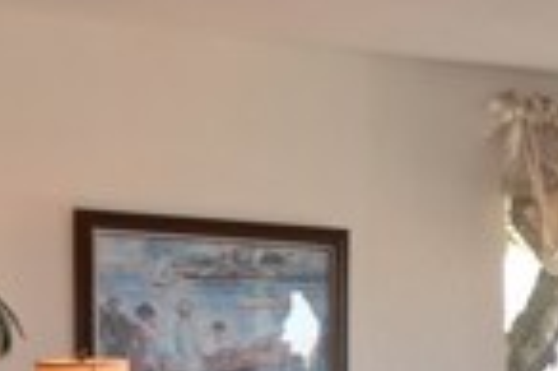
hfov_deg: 16.9
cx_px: 604
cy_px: 715
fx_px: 1827
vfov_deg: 10.7
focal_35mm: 118
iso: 320
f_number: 3.5
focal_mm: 18
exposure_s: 1/125
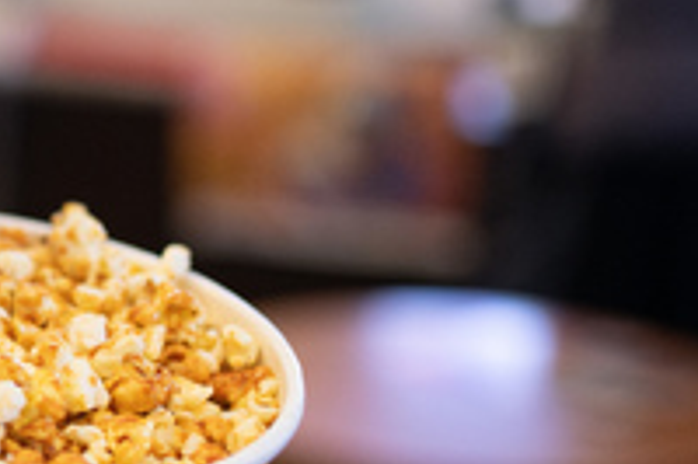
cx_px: -356
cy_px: 248
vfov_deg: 12.2
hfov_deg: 16.6
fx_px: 2170
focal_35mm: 112
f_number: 2
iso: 2800
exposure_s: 1/100
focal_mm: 35
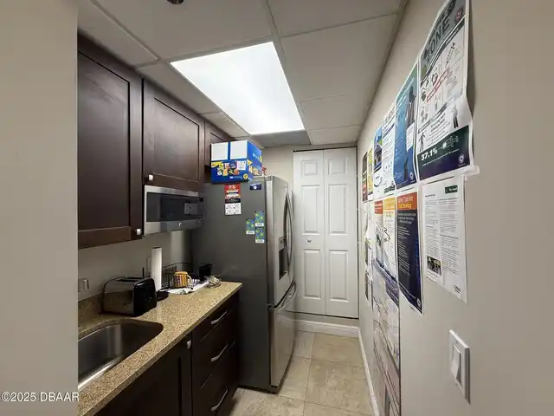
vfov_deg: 85.7
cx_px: 277
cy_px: 208
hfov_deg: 102.1
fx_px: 224
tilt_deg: +0.1
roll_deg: +0.7
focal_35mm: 14
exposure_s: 1/120
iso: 160
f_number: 2.2
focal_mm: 2.22
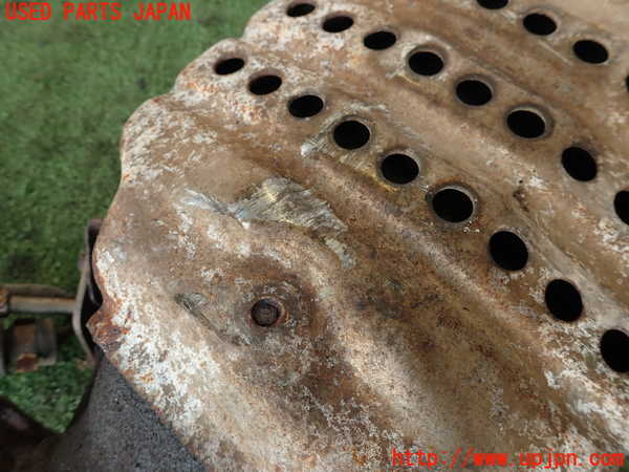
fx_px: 454
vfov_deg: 54.9
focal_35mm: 25
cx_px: 314
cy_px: 236
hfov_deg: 69.4
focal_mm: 4.5
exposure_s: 1/80
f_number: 2.8
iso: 100
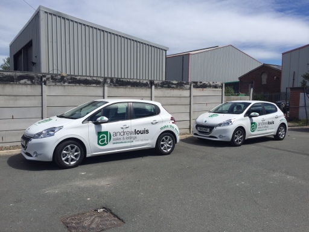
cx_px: 154
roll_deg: -1.7
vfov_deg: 48.2
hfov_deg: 61.7
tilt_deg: -4.4
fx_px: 259
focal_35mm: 29
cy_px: 116
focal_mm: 4.15
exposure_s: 1/3597
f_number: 2.2
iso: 32
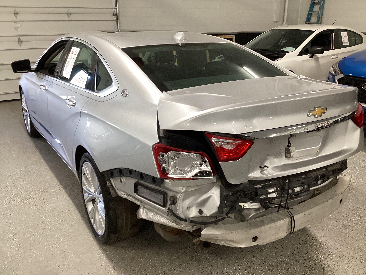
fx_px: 328
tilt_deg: -20.4
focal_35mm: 31
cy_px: 138
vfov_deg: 45.4
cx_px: 183
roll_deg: -1.6
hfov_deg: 58.4
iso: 160
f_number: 2.4
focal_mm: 3.3
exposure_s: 1/60
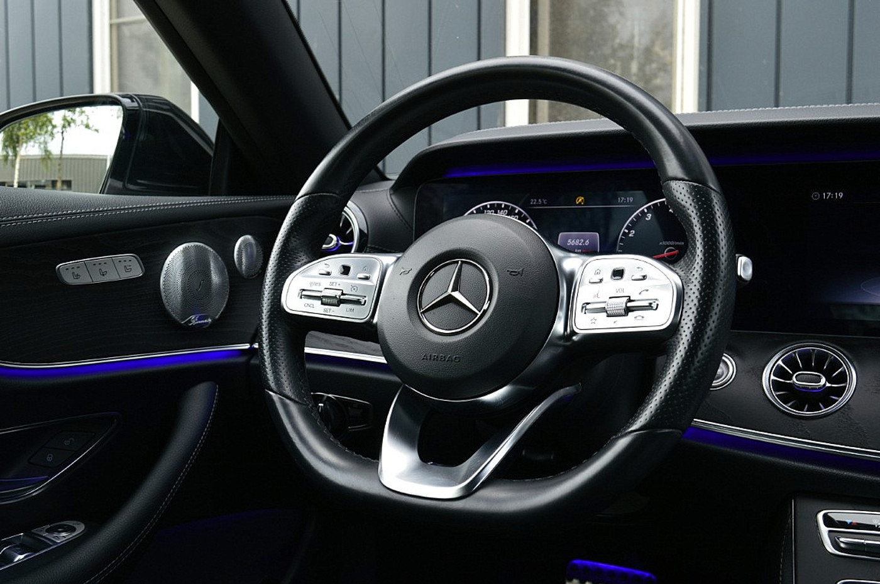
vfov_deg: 36.8
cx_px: 440
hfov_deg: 53.2
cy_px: 292
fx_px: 879
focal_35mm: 36
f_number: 8
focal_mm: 24
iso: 450
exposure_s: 1/60
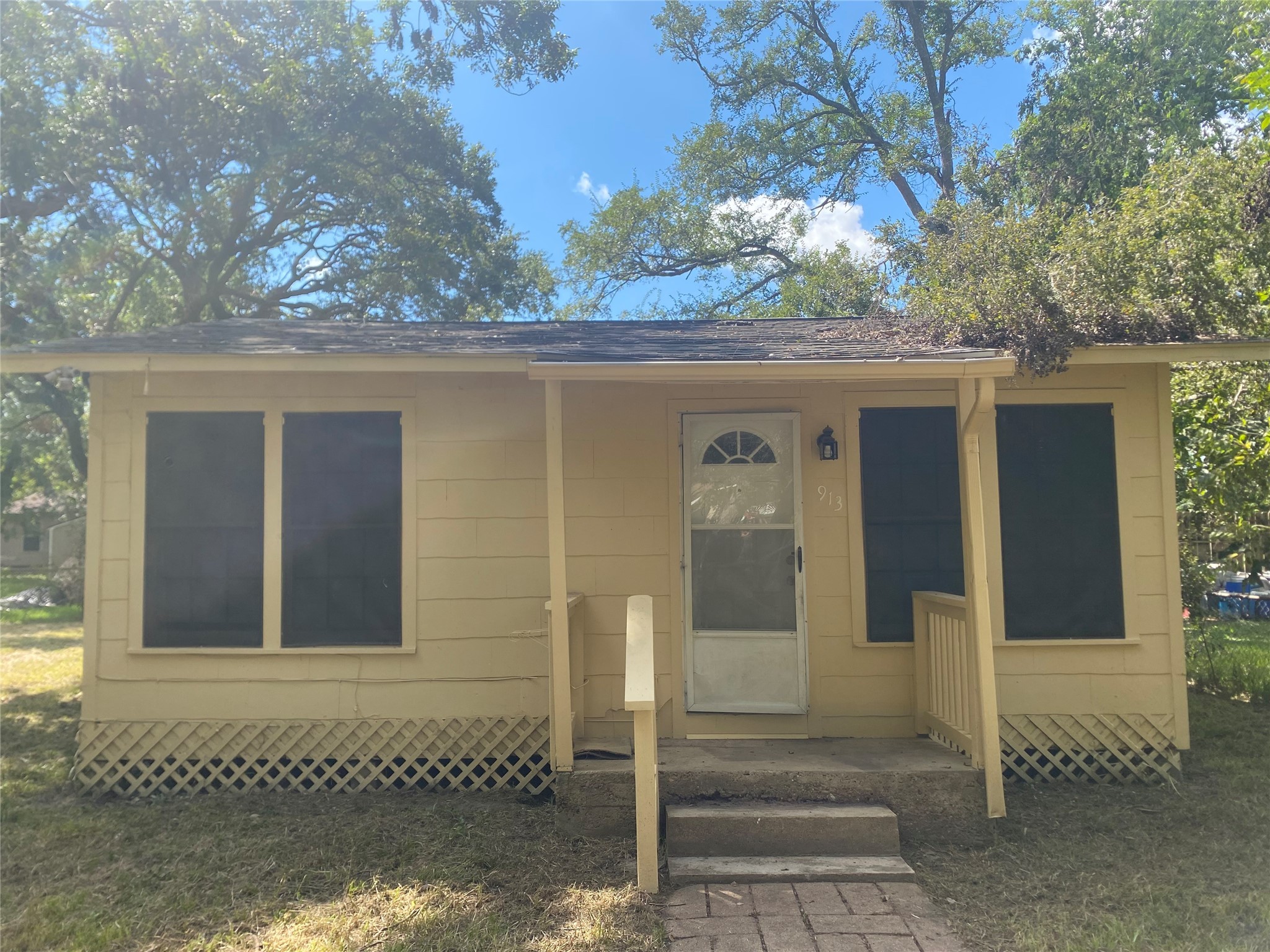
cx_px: 635
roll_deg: +0.1
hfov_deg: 67.3
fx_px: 954
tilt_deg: +3.9
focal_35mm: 26
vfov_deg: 53.1
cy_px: 476
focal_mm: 4.25
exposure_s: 1/1258
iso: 32
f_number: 1.8
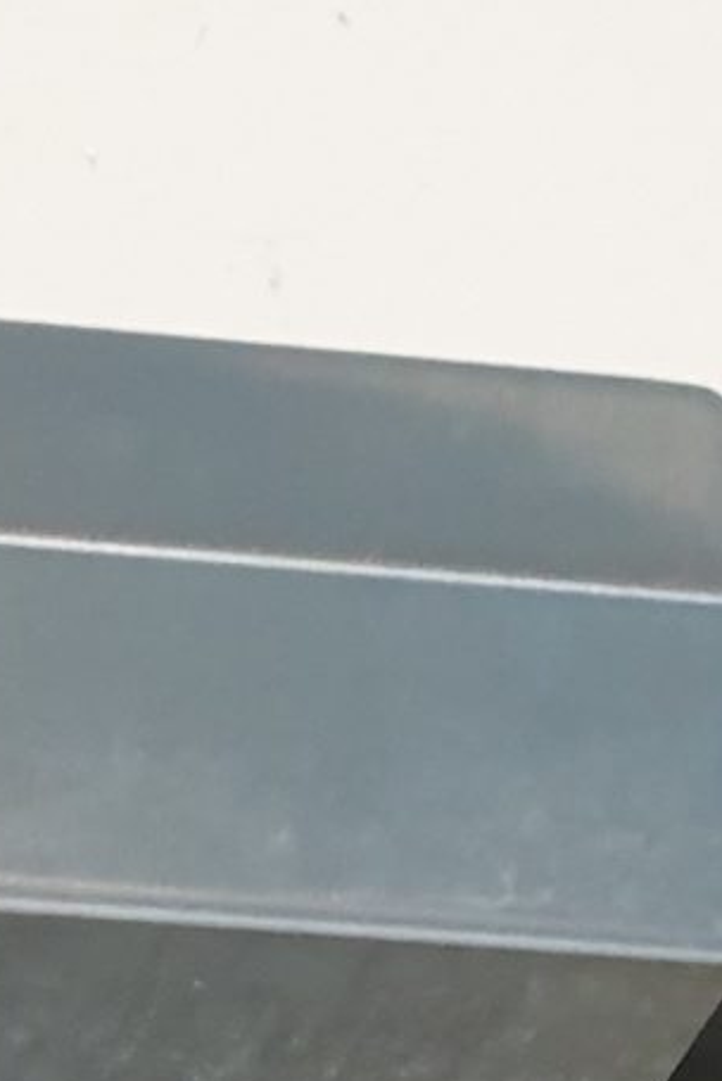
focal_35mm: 152
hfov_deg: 8.9
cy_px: 2863
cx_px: -299
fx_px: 4565
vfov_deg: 10.8
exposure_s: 1/25
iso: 320
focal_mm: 4.3
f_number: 2.4
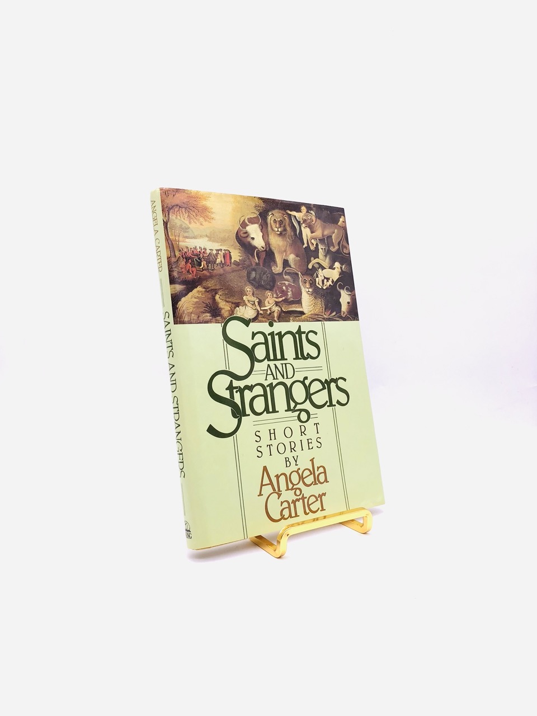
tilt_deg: -6.9
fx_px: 579
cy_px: 358
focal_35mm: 28
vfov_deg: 63.4
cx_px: 268
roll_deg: -0.4
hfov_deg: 49.7
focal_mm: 3.99
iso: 20
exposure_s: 1/326
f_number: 1.8
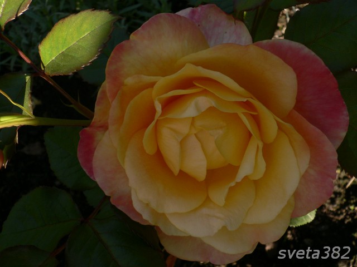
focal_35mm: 35
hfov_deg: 52.6
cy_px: 134
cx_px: 178
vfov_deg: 40.7
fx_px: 361
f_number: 5.6
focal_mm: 5.8
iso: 80
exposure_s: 1/125
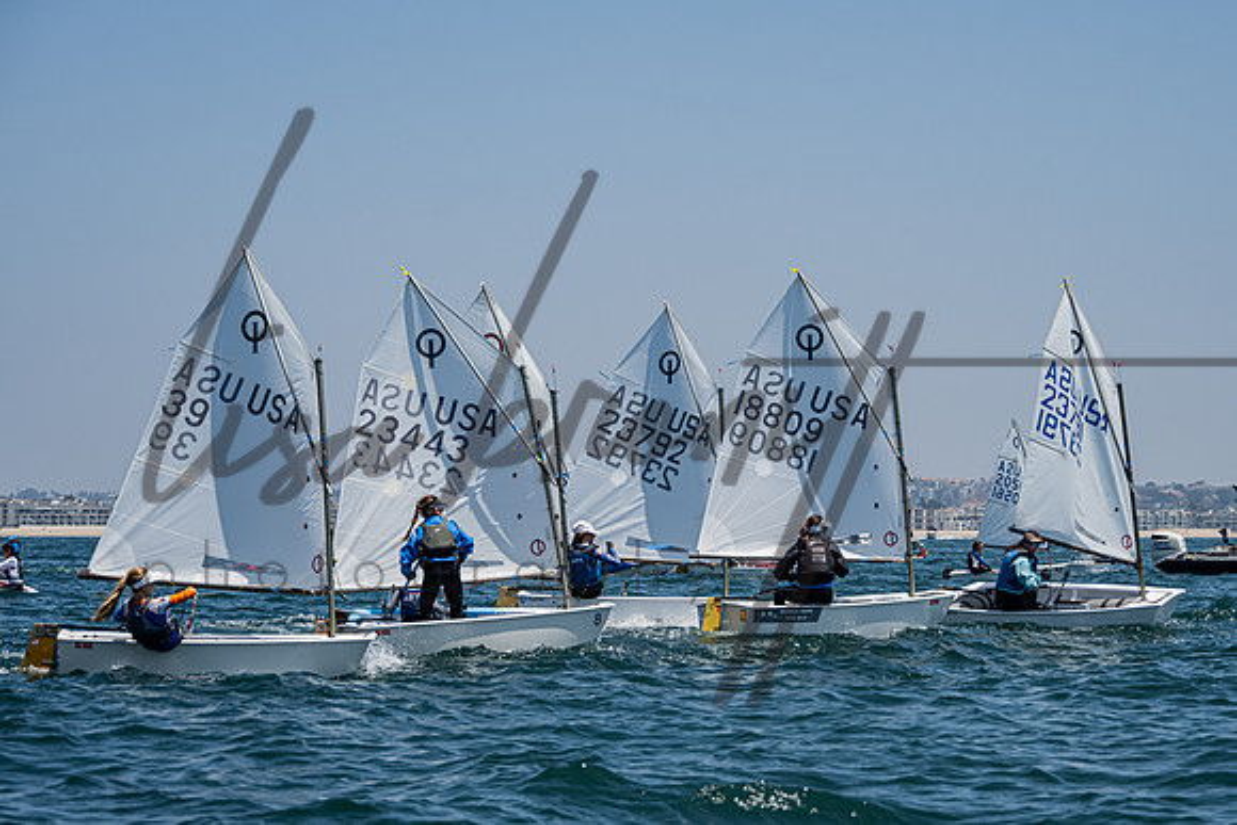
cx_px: 688
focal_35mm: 132
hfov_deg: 15.5
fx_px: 4532
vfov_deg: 10.4
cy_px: 490
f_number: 6.3
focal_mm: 105
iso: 500
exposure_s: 1/2000
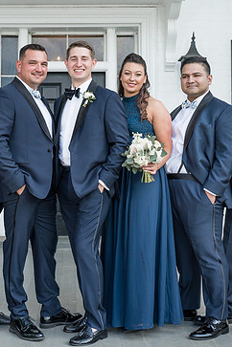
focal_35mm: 60
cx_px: 73
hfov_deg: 22.5
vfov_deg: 33.4
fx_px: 580
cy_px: 159
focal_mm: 35
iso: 100
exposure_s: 1/250
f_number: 6.3
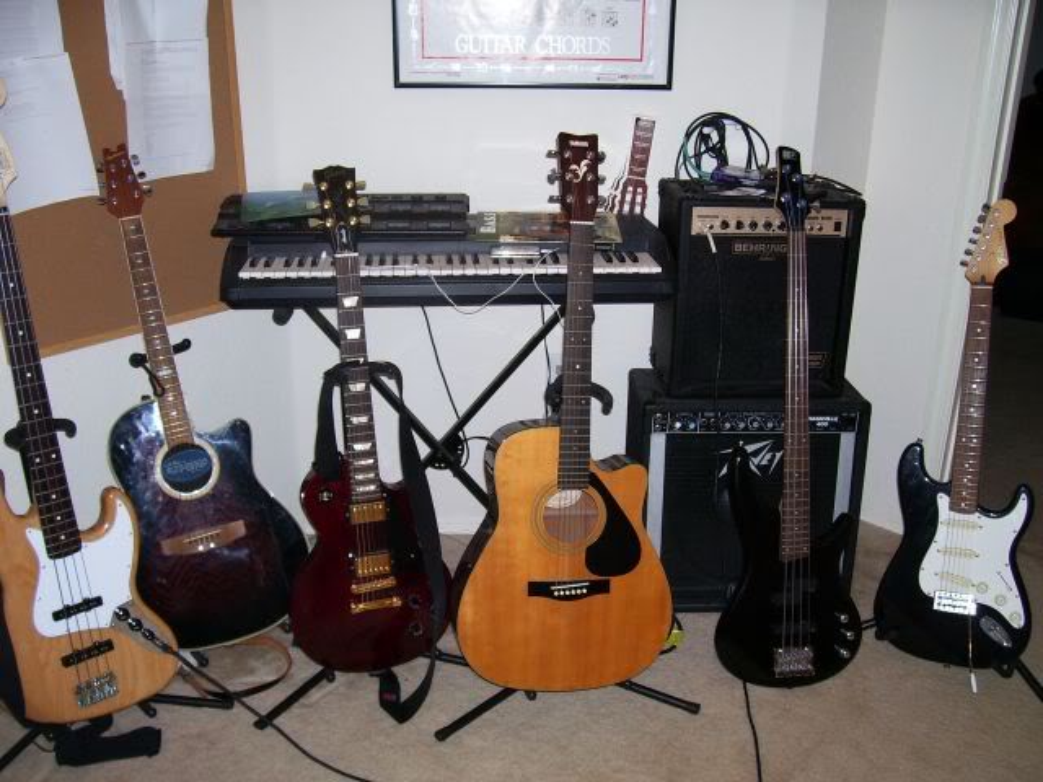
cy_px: 391
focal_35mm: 34
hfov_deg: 54.0
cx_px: 522
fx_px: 1024
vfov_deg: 41.8
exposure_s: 1/60
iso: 80
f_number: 2.7
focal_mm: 5.6
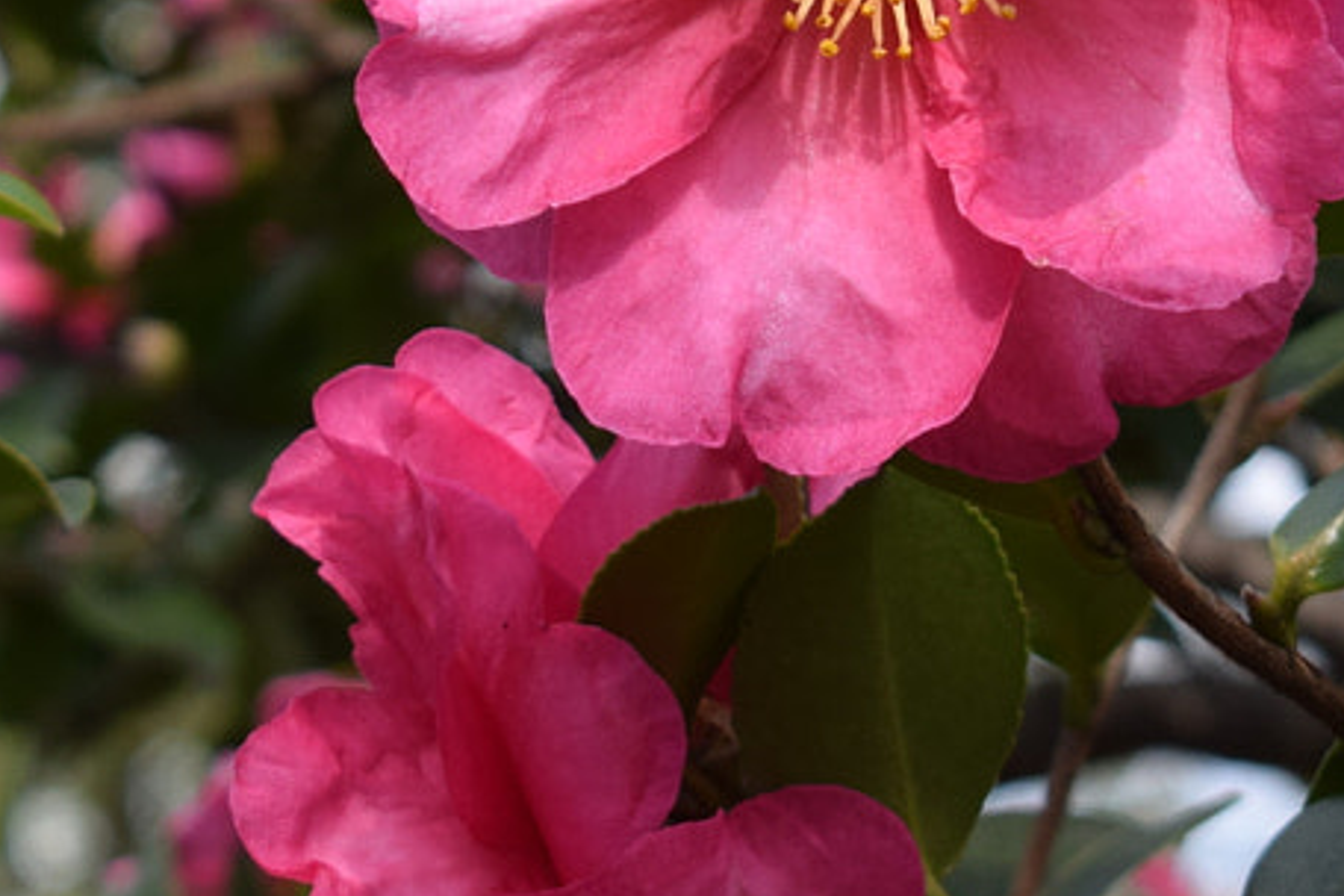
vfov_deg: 4.7
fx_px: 10817
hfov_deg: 7.1
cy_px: -136
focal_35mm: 290
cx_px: 861
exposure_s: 1/250
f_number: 8
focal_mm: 55
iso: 200
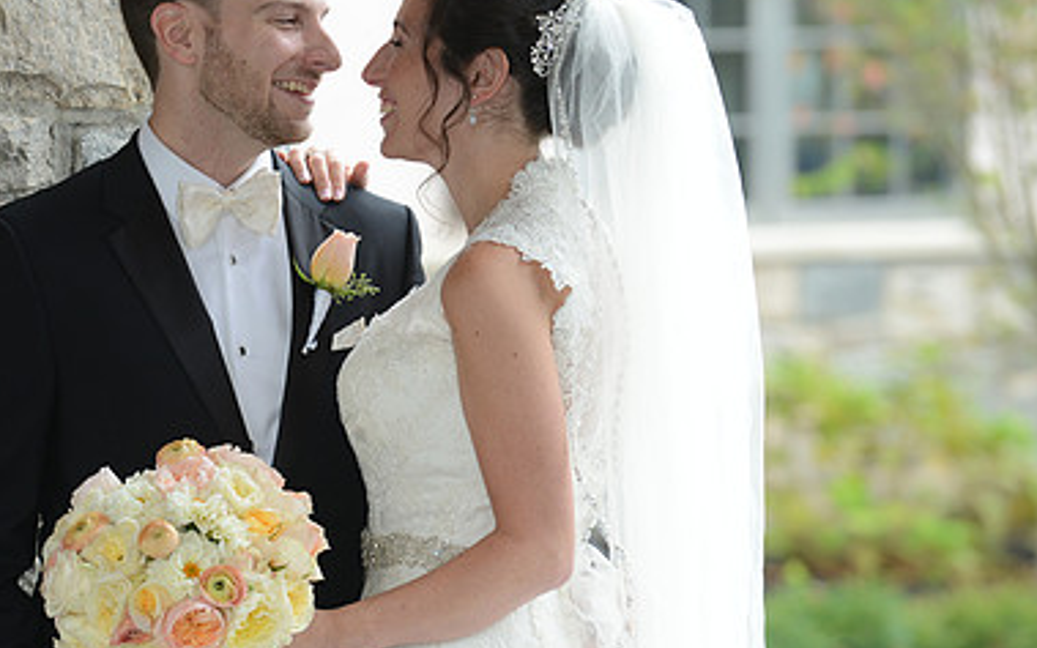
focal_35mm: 312
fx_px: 8819
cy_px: 313
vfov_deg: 4.2
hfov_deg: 6.7
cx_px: 279
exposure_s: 1/250
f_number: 6.3
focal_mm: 200
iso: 500
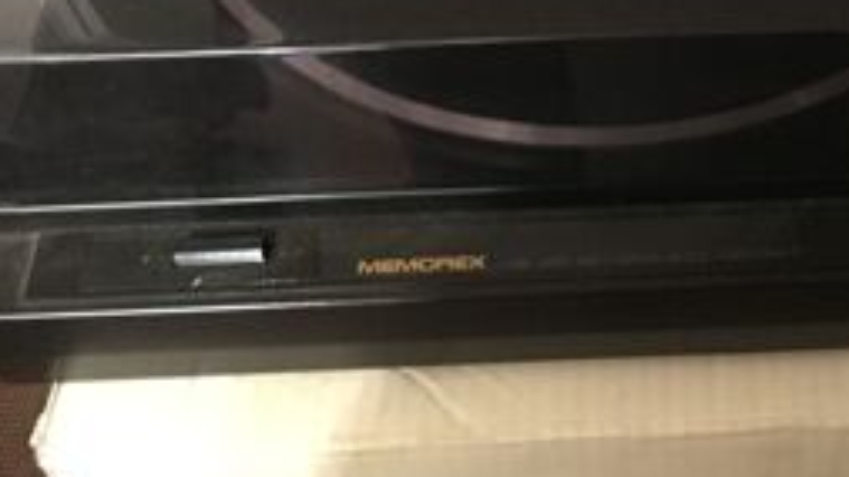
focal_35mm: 60
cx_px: 738
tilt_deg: -46.1
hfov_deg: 33.4
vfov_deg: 19.3
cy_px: -30
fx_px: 1350
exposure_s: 1/4
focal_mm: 4.15
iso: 400
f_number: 2.2
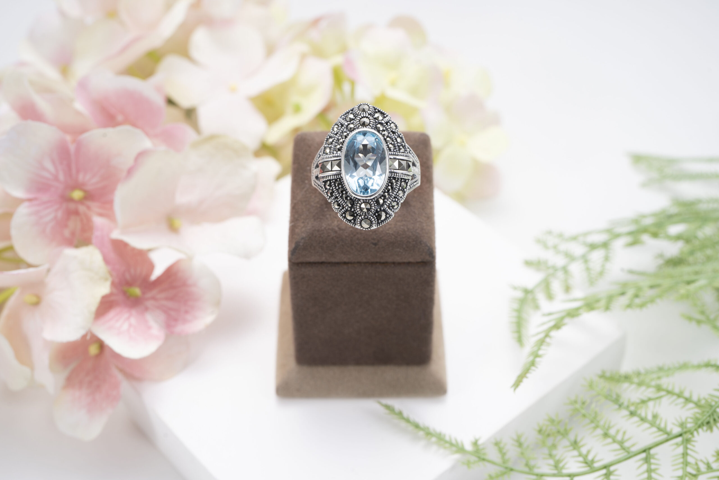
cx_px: 360
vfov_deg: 27.0
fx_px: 999
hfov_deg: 39.6
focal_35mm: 50
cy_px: 240
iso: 100
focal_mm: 50
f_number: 10
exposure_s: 1/100
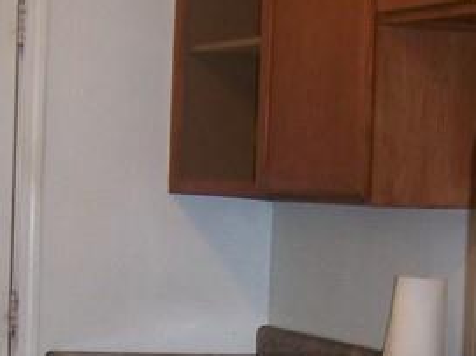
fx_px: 1869
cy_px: 412
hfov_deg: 14.5
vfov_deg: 10.7
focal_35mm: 136
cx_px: 194
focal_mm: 6
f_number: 2.8
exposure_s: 1/60
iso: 125
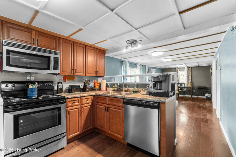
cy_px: 78
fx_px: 98
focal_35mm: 15
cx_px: 118
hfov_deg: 100.4
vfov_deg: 77.3
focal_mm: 10
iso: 400
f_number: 8
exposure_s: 1/3
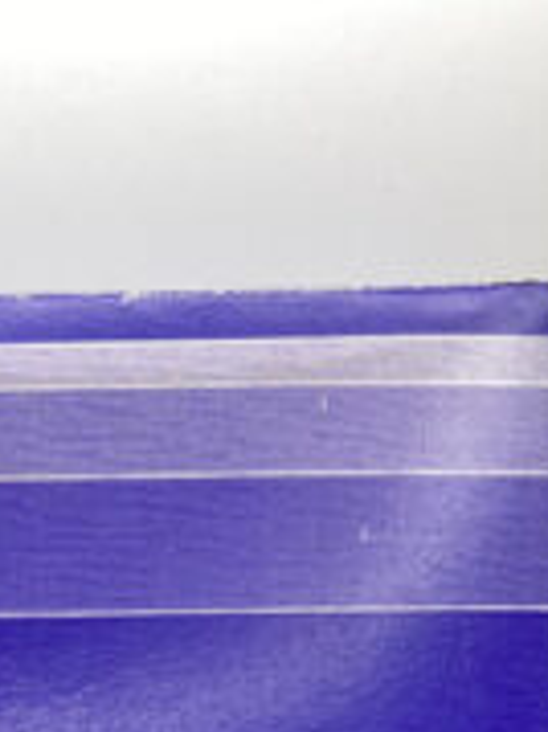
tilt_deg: -19.6
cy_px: 1632
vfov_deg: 13.5
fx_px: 2451
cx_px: -164
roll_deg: +2.7
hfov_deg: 12.4
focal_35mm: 116
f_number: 1.8
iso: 50
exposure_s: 1/120
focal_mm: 4.25
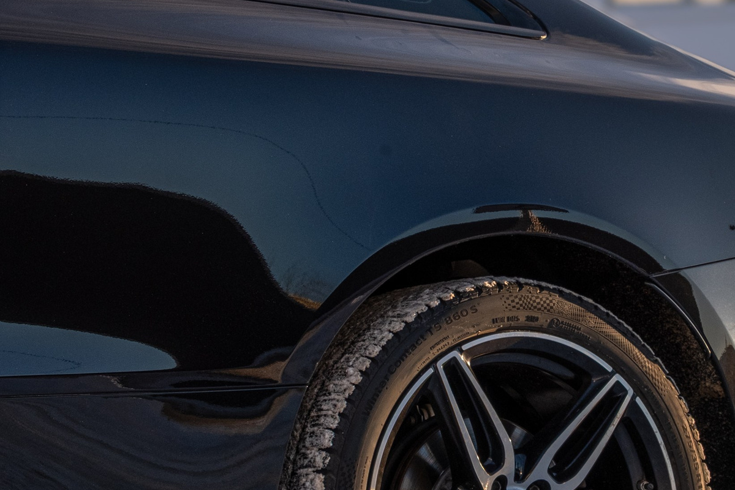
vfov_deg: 8.6
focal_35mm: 160
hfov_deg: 12.8
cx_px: 576
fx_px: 3266
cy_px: 277
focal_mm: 50
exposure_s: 1/500
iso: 320
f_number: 6.4
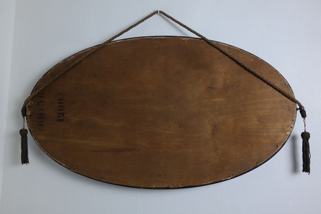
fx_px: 267
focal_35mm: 30
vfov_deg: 43.6
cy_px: 107
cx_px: 160
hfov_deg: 61.9
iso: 200
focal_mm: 20
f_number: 3.5
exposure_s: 1/40
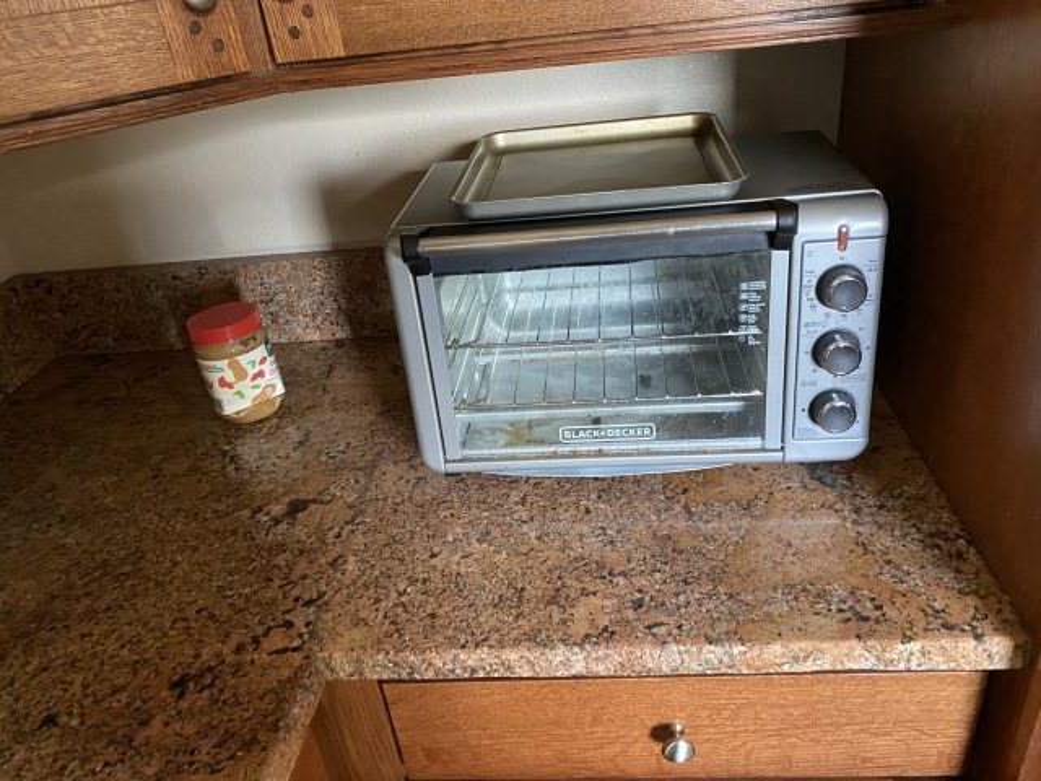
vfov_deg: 53.1
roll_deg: +8.2
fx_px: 782
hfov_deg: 67.3
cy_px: 390
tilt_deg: -29.2
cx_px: 520
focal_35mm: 26
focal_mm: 4.25
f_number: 1.8
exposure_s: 1/52
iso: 500
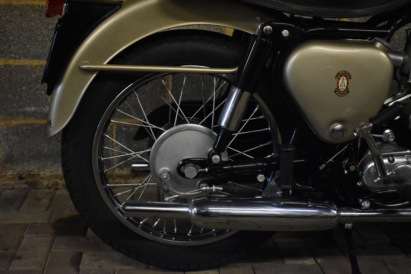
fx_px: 514
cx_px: 206
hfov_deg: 43.6
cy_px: 137
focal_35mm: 45
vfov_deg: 29.9
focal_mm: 30
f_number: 4.2
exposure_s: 1/125
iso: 5600
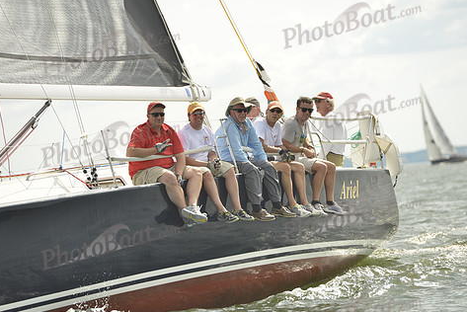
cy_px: 179
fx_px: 3180
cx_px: 232
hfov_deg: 8.4
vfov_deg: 5.6
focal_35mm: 245
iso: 200
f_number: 5.6
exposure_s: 1/1000
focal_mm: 200
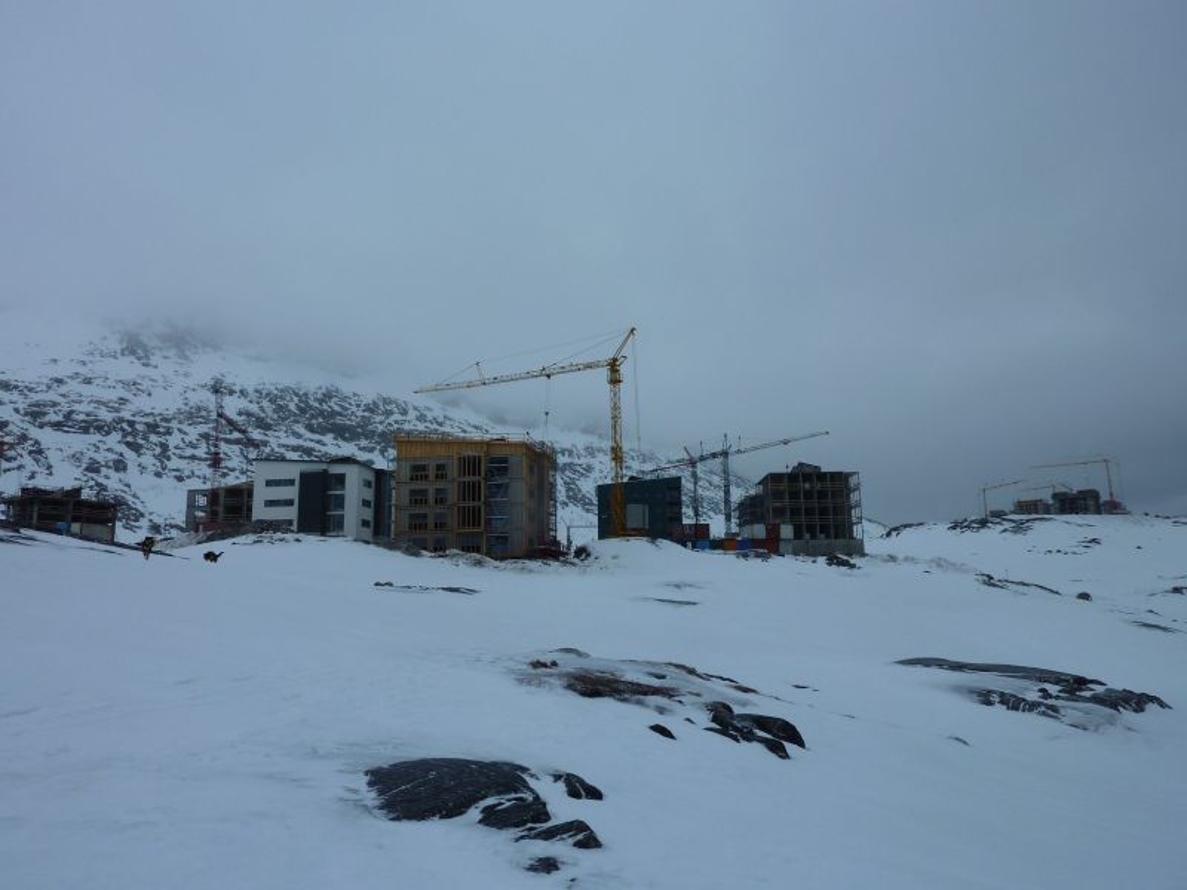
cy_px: 445
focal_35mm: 25
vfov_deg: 54.9
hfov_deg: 69.4
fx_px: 857
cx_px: 594
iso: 80
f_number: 5.6
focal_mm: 4.1
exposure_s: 1/400
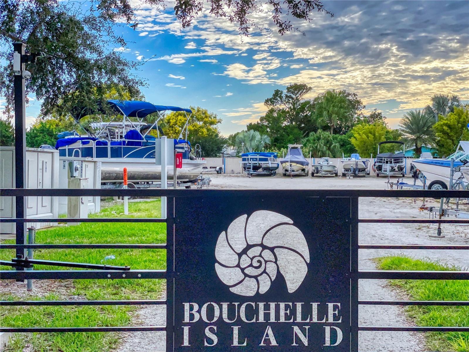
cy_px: 176
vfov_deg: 28.0
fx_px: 705
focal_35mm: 52
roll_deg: -0.2
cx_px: 234
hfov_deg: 36.8
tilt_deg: -1.5
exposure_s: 1/2817
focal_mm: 6
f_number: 2
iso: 32
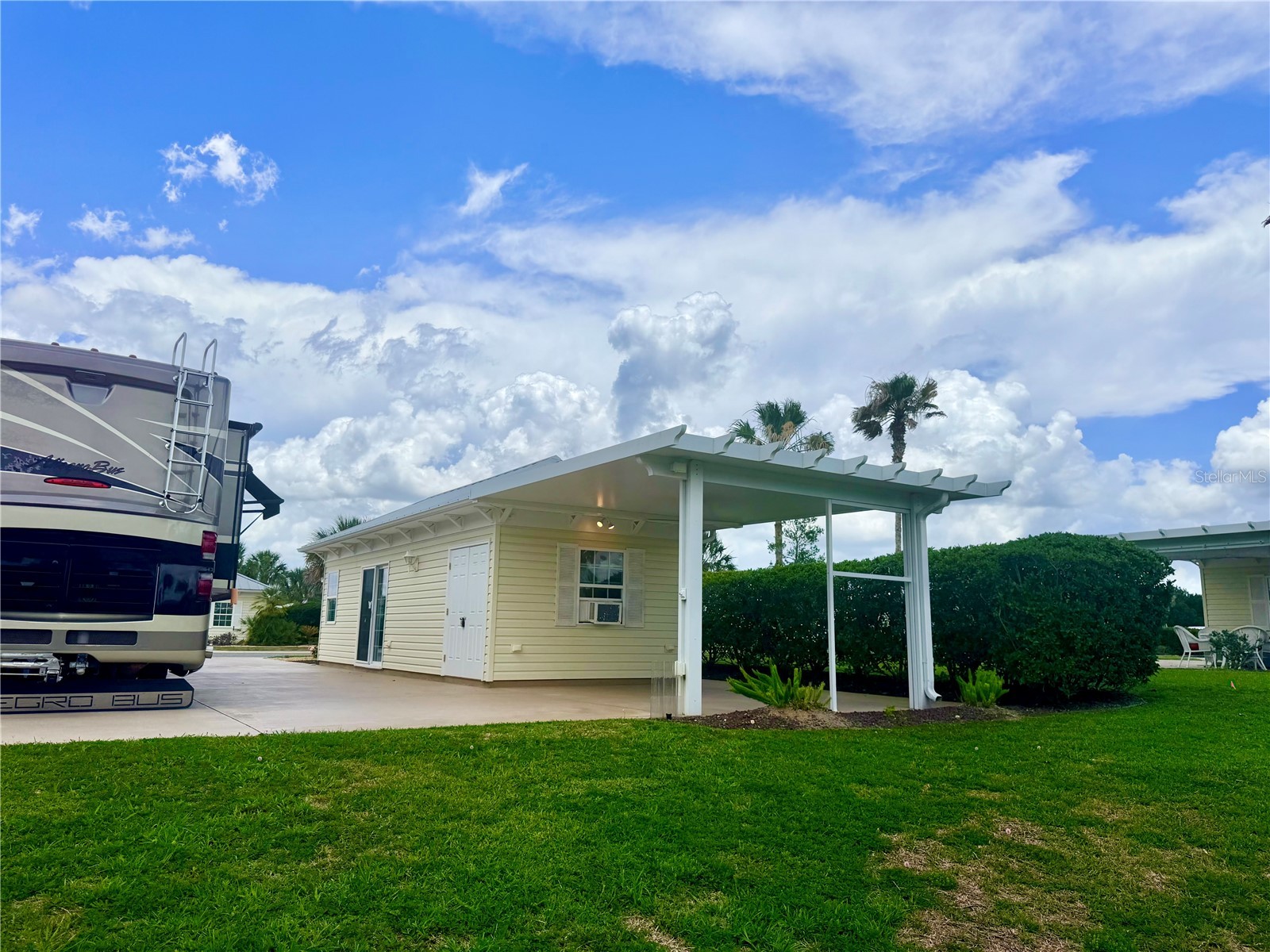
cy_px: 476
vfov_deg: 56.8
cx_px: 635
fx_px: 881
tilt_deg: +10.1
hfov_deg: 71.6
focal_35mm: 24
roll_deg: -0.4
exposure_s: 1/11905
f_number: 1.78
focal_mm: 6.76
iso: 80
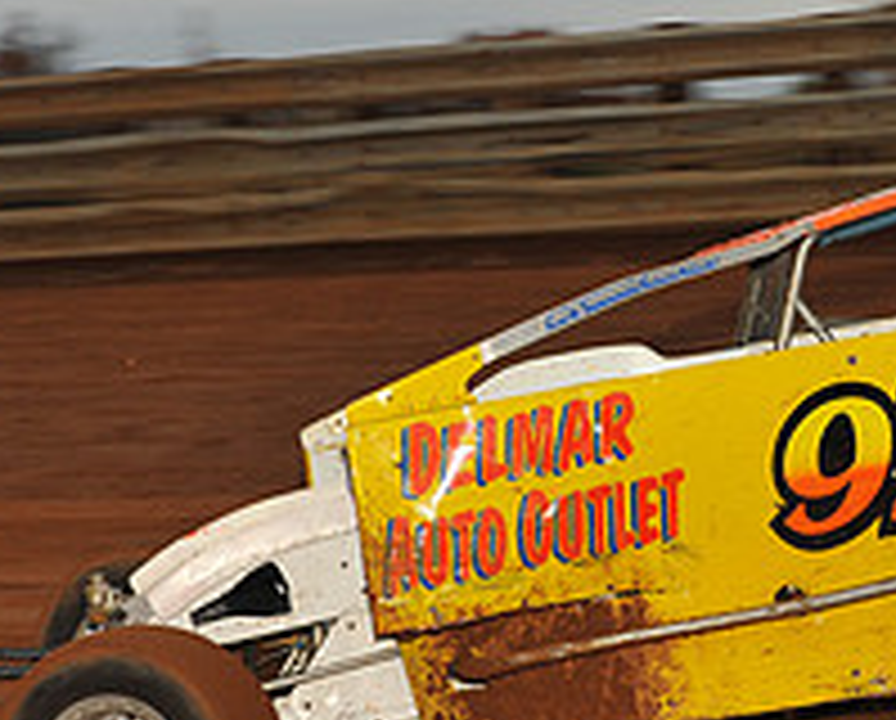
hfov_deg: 10.0
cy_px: 364
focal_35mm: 191
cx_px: 1022
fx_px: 5075
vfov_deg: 8.1
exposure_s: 1/320
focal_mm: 70
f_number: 7.1
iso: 500
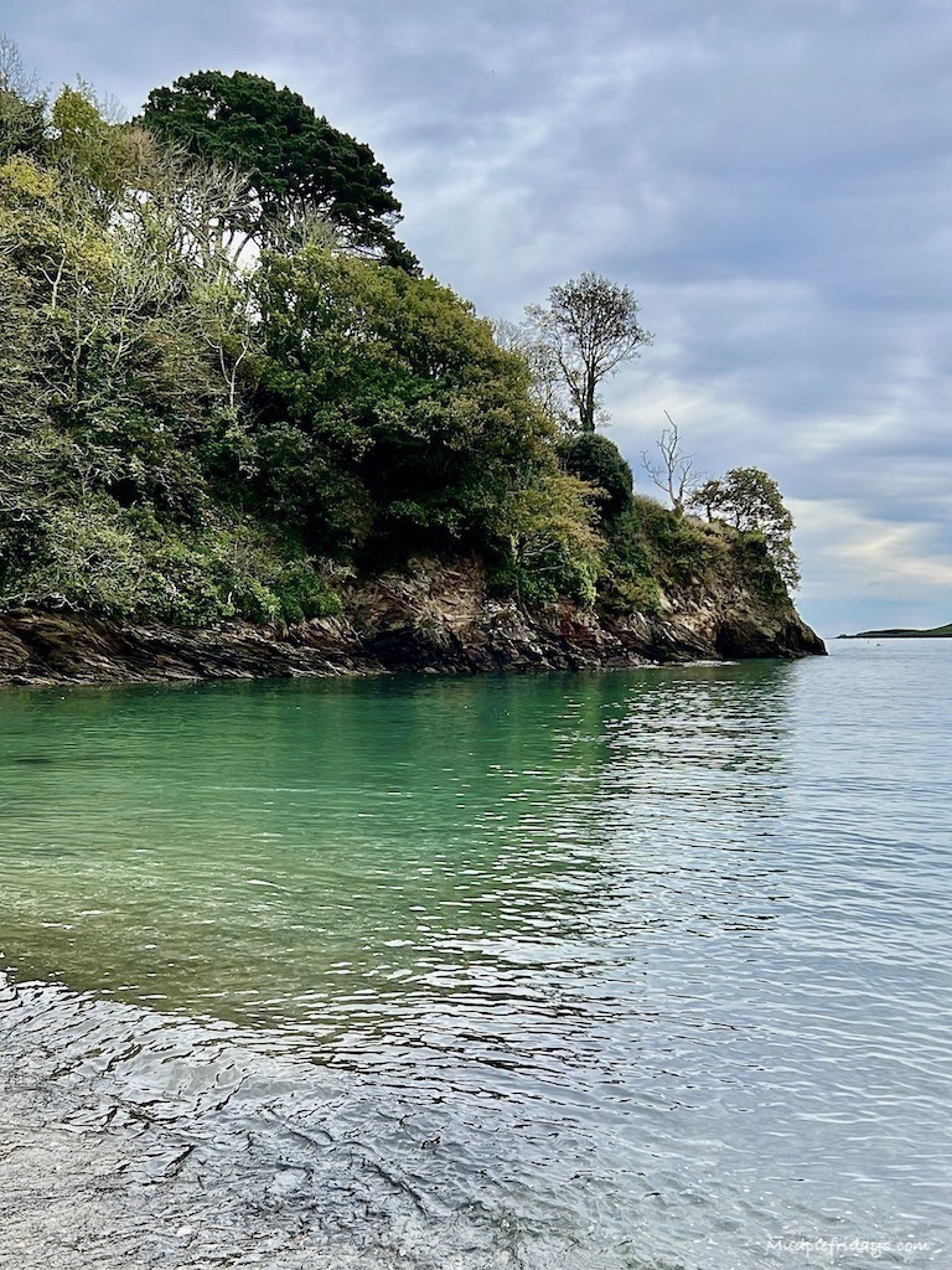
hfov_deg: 44.2
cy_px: 635
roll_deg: -0.2
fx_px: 1173
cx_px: 476
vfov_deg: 56.8
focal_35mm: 32
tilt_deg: -4.9
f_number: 1.5
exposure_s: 1/2457
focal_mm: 5.7
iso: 50
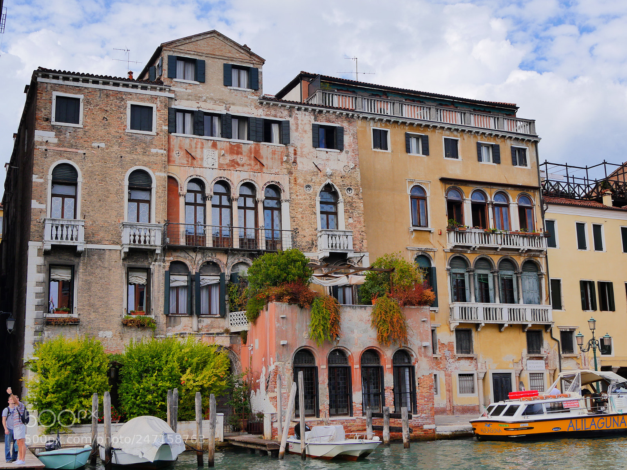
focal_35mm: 48
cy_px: 235
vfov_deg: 30.3
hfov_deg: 39.7
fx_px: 869
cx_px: 314
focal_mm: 24
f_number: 8
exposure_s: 1/400
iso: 800
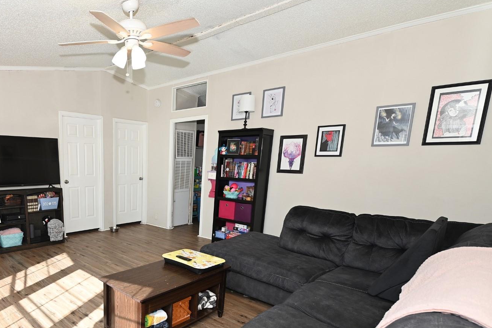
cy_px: 225
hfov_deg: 74.6
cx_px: 141
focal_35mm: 22
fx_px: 300
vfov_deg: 55.6
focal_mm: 14
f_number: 4
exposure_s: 1/60
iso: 220
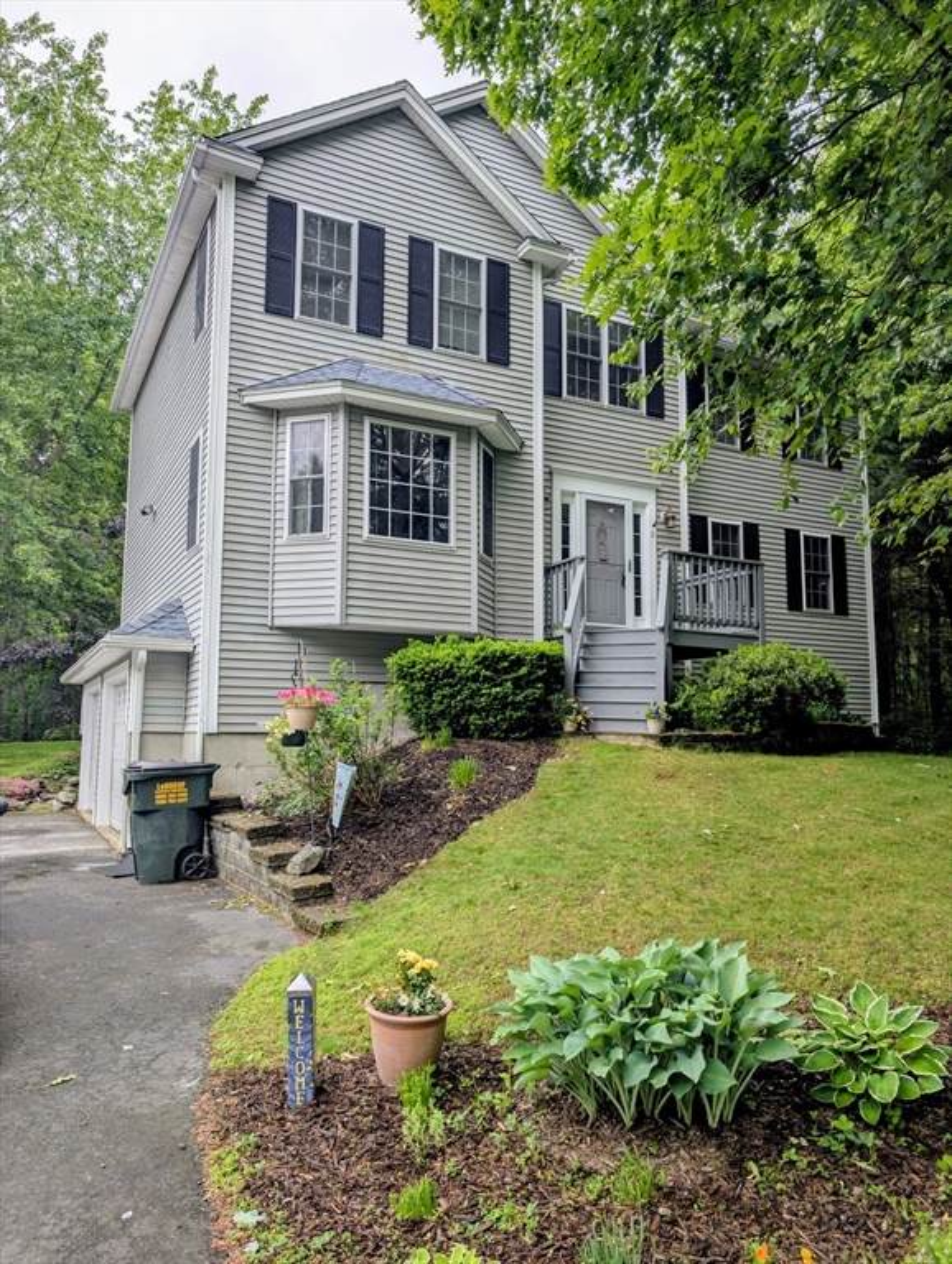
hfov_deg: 56.9
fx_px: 878
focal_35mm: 24
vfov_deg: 71.5
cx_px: 476
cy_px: 632
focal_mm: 6.9
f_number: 1.68
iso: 26
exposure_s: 1/556
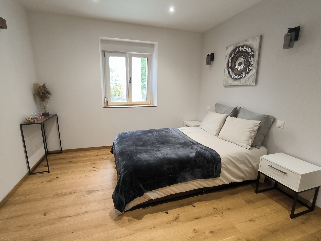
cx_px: 160
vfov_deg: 71.6
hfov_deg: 87.8
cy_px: 120
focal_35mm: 18
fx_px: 167
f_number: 2.2
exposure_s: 1/33.3
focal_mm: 1.91
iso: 400
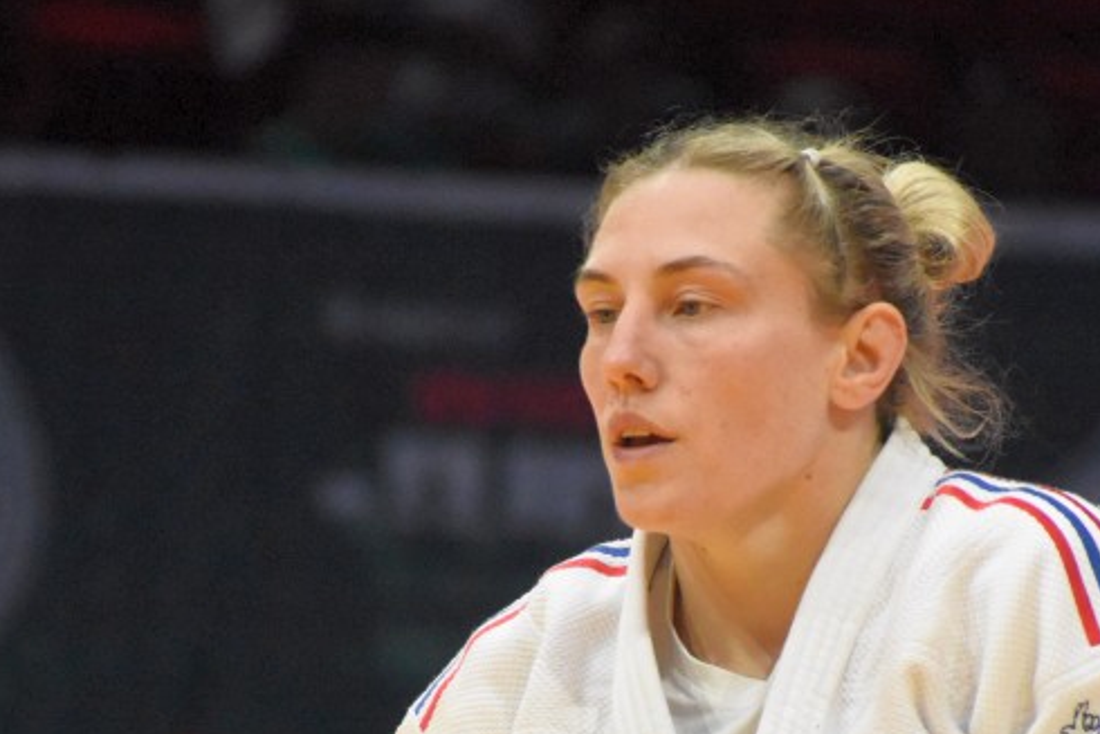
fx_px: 21058
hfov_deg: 3.0
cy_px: 758
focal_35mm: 689
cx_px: 532
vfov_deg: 2.0
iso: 6400
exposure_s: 1/800
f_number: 7.1
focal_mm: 220
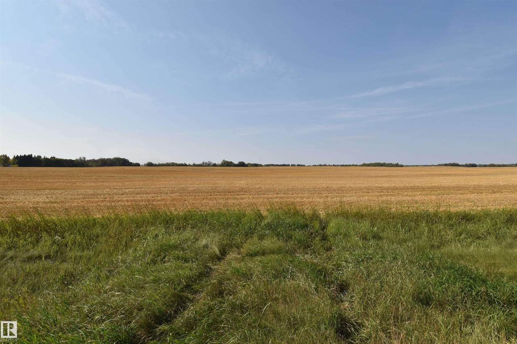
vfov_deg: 69.6
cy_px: 172
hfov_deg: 92.4
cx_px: 258
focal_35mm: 17
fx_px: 248
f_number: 9
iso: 100
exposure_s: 1/320
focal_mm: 11.5
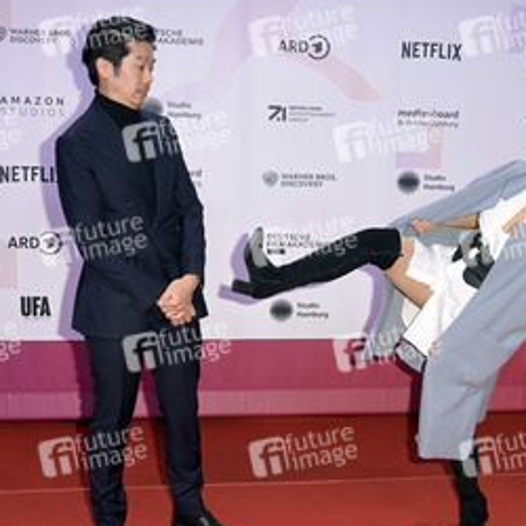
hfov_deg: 32.6
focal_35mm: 52
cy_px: 295
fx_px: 894
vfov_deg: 32.8
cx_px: 331
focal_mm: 34
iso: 640
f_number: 5.6
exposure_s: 1/250
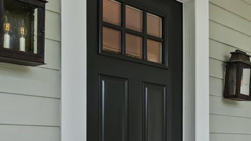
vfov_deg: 21.4
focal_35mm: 54
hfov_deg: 35.2
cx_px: 245
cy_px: 141
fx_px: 359
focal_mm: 17
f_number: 9
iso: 250
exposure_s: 1/40
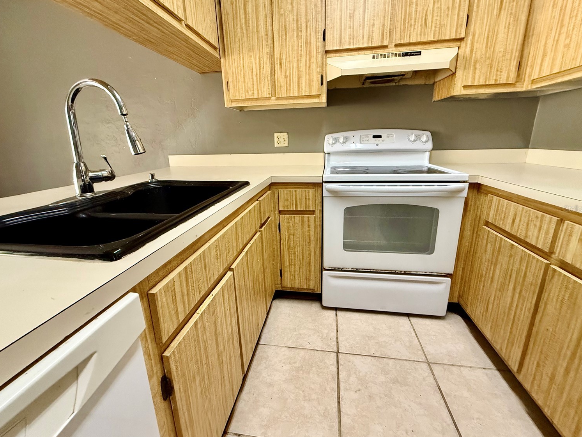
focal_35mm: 15
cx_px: 289
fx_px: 252
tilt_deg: -14.8
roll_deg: +1.2
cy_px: 208
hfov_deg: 98.2
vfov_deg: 81.7
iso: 640
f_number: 2.2
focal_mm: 2.22
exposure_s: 1/60
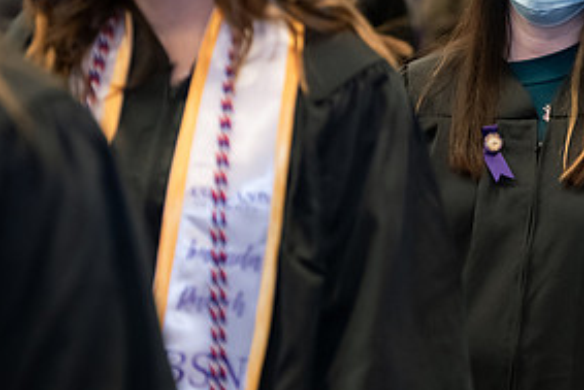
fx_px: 3489
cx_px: 572
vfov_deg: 6.4
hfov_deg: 9.5
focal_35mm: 215
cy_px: 61
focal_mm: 105
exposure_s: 1/200
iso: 1600
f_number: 3.5
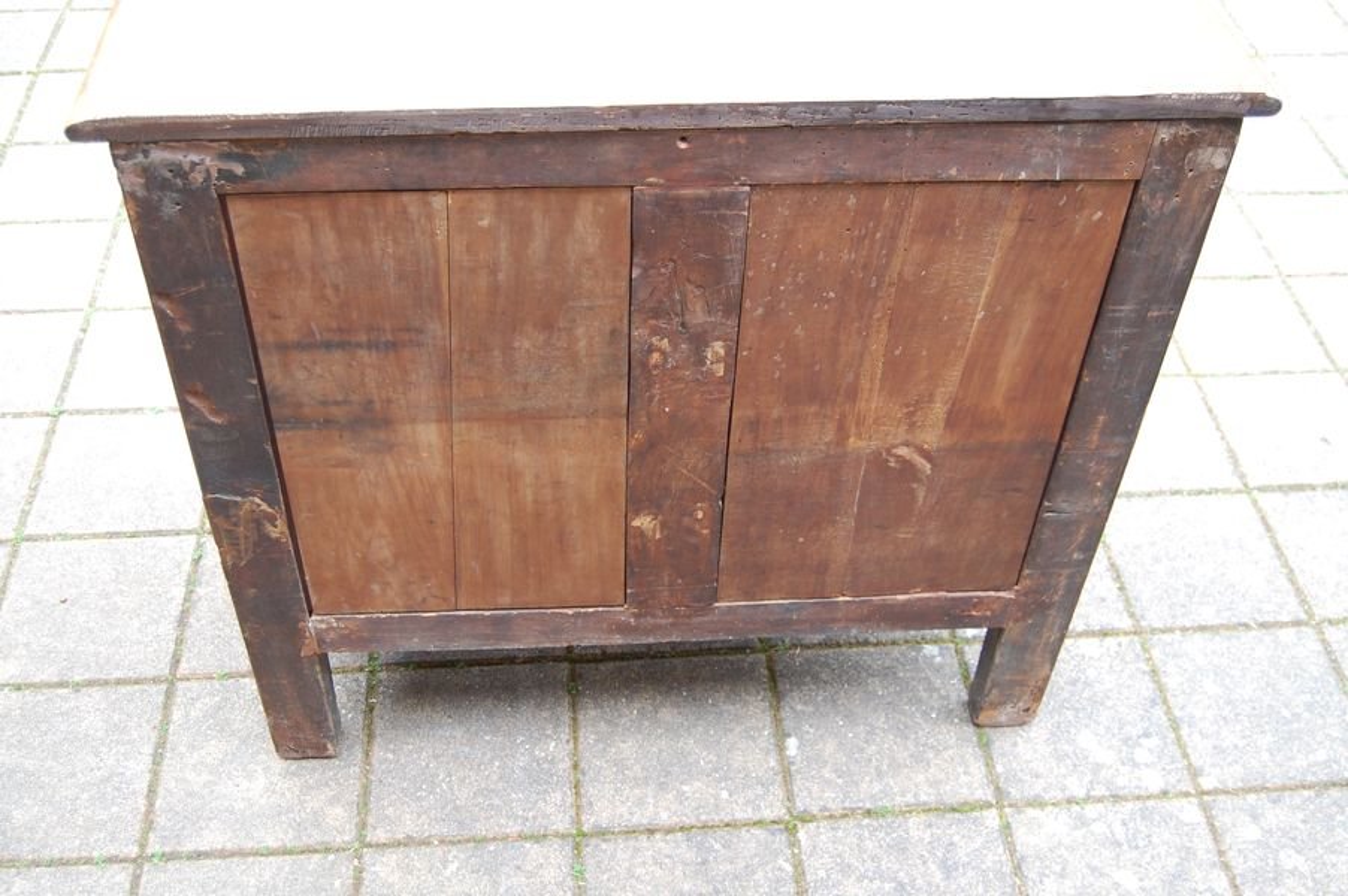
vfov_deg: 34.2
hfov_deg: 49.6
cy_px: 448
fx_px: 1459
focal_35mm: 39
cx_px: 674
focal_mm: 26
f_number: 4
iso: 400
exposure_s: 1/60
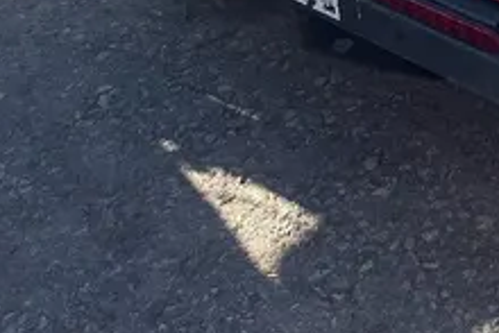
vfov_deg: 12.0
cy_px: -490
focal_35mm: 90
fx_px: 1248
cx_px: 560
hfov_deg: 21.4
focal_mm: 5.1
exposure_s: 1/1832
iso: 50
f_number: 1.6
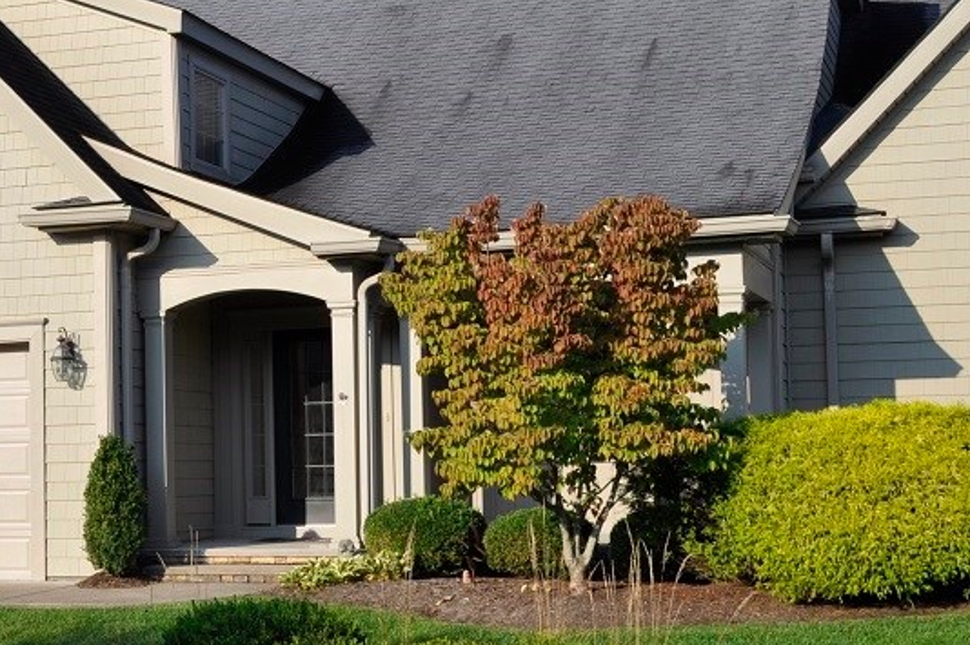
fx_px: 1857
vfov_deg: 19.7
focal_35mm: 69
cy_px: 342
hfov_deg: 28.5
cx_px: 156
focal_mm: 24
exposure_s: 1/320
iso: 200
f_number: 9
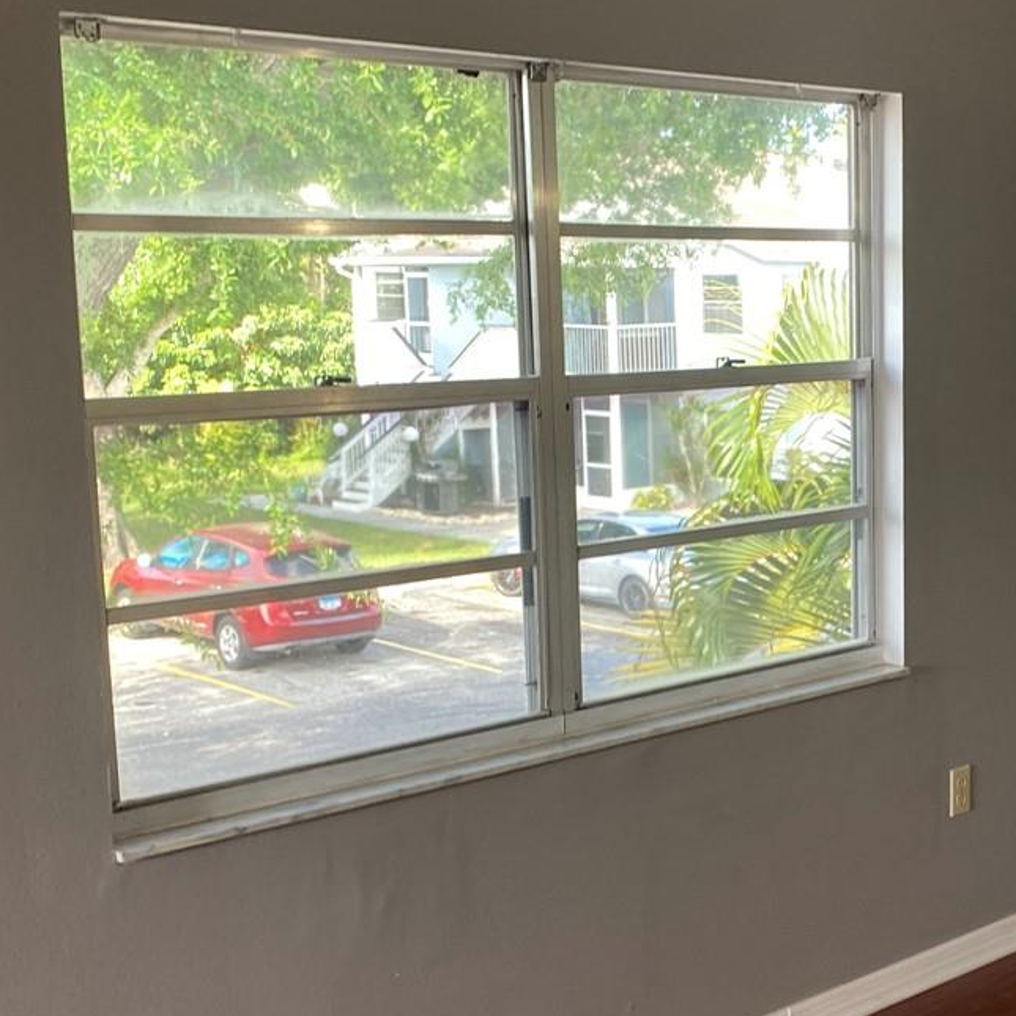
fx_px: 1893
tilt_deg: -9.2
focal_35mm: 57
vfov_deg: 30.0
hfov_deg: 28.9
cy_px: 608
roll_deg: +1.5
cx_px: 906
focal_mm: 4.25
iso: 80
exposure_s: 1/120
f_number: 1.8
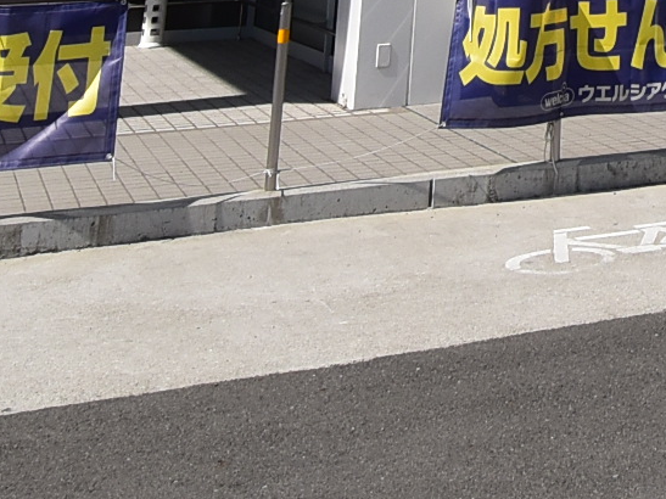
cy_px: -621
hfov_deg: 21.6
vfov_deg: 14.2
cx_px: 933
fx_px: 1520
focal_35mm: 79
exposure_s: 1/500
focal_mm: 10
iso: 280
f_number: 11
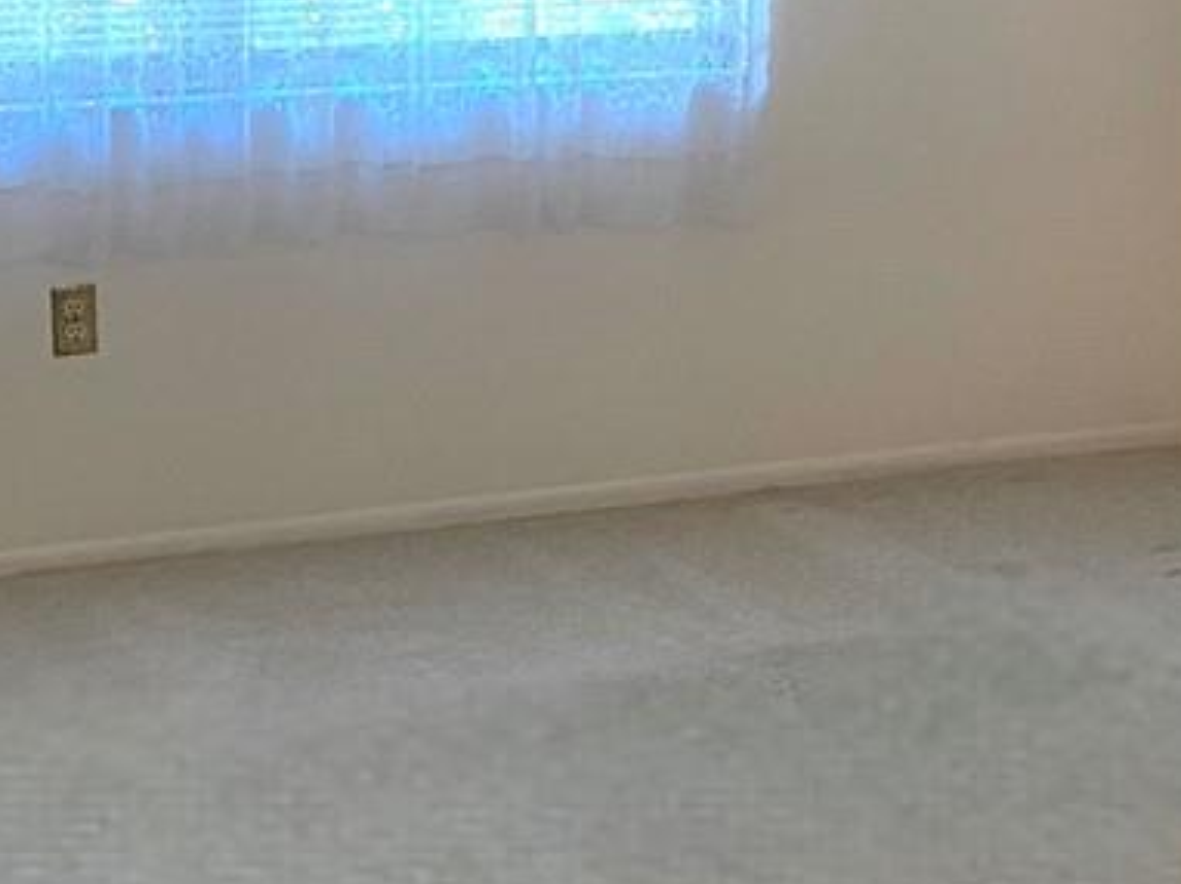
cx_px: 977
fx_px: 3716
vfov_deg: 13.3
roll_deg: -0.7
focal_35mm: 109
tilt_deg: -2.1
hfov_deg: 17.9
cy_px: -111
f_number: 1.8
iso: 160
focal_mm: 4.25
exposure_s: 1/60
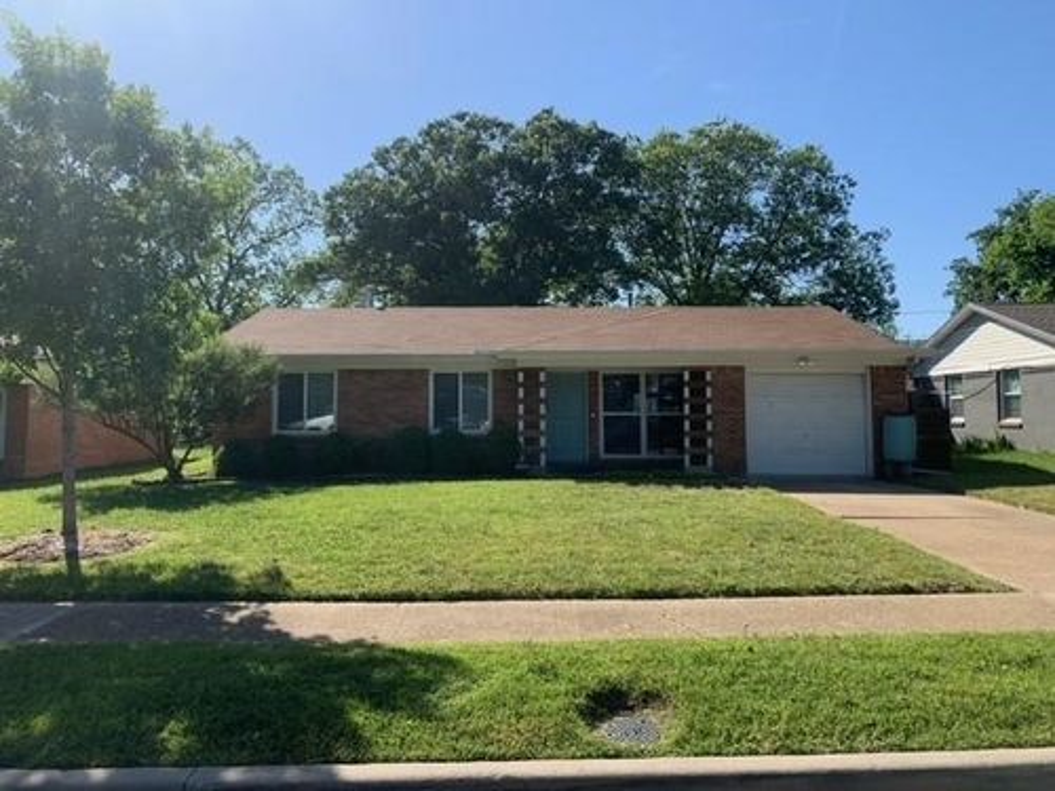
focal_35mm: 26
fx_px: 792
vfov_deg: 53.1
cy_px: 396
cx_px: 528
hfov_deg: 67.3
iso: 25
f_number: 1.8
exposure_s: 1/1779
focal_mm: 4.25
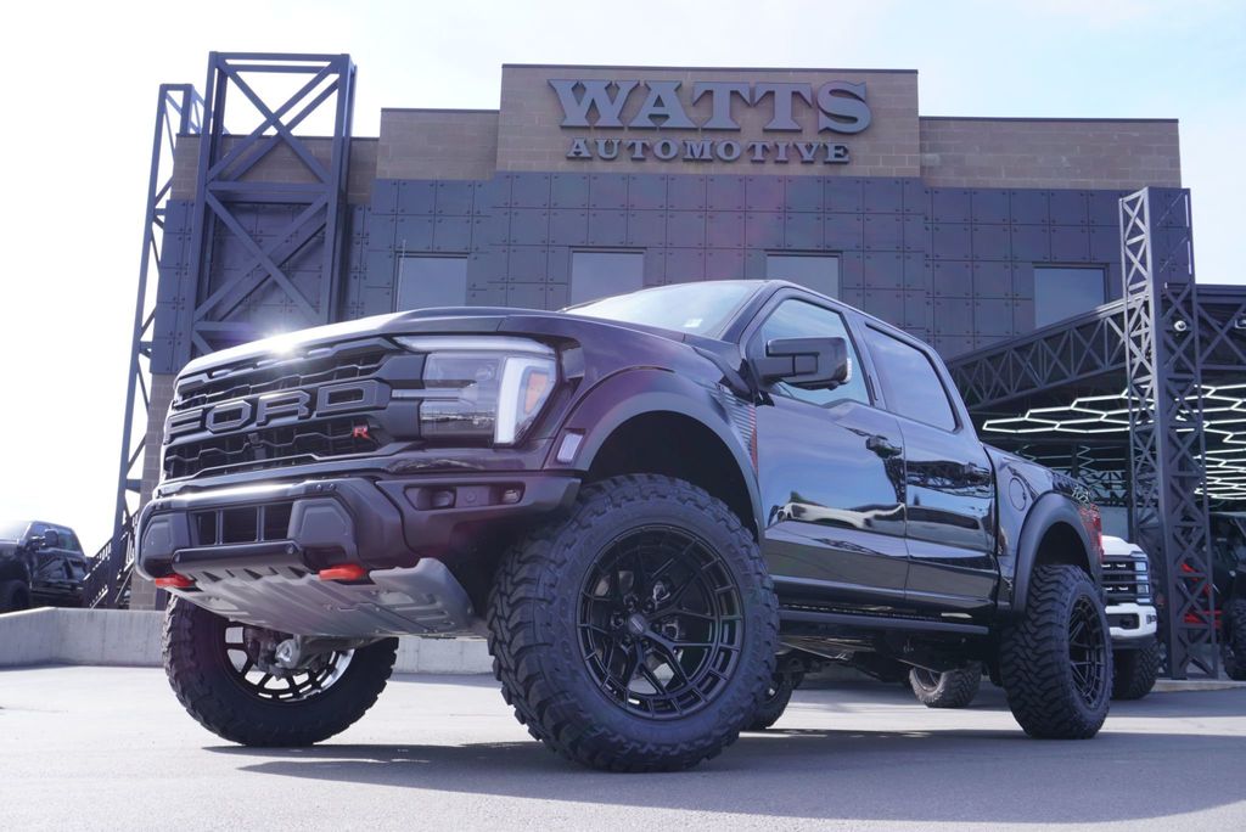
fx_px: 1299
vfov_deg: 35.5
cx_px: 623
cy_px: 416
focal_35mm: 38
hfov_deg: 51.3
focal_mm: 25
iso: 100
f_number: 7.1
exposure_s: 1/100
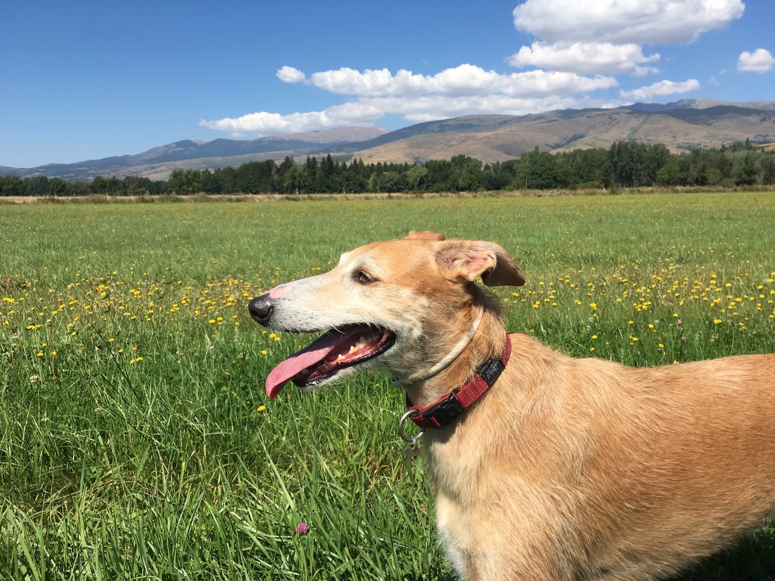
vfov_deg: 48.2
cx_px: 388
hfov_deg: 61.7
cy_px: 290
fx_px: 649
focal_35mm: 29
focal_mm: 4.15
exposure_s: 1/1876
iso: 25
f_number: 2.2
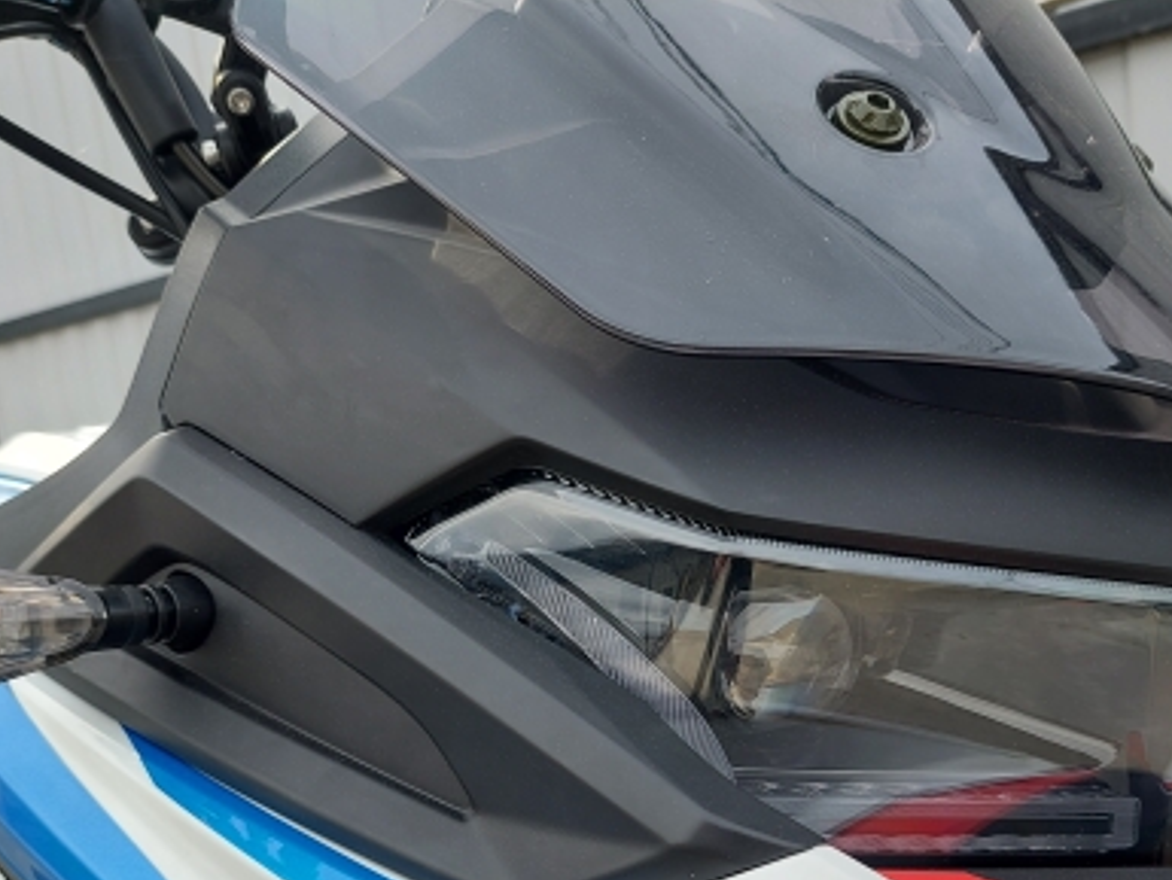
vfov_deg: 38.7
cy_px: 652
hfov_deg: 51.3
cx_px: 588
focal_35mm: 36
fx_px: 1219
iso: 40
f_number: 1.8
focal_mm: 5.23
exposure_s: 1/361
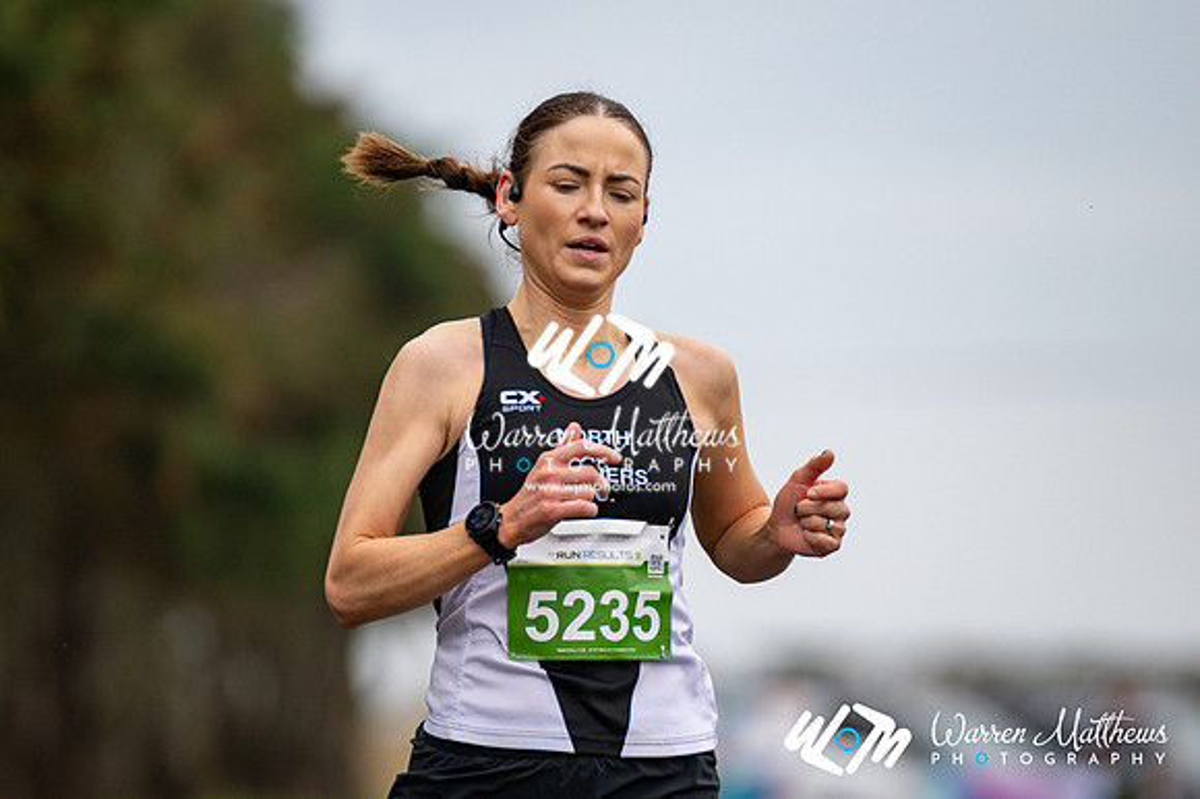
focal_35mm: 450
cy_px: 400
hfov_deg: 4.6
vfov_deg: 3.1
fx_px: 14991
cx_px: 600
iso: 220
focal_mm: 300
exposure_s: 1/1600
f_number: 2.8
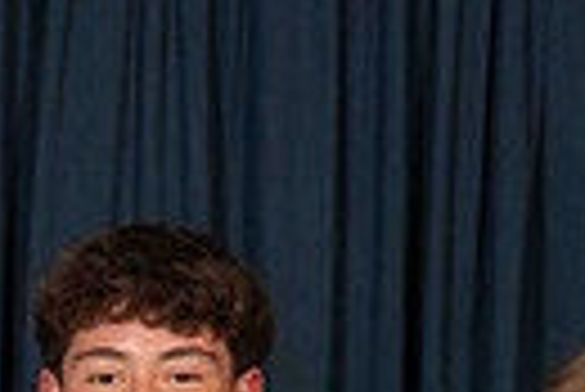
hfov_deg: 6.6
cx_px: -306
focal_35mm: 308
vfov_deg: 4.4
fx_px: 5011
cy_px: 668
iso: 125
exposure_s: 1/250
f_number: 5.6
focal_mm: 62
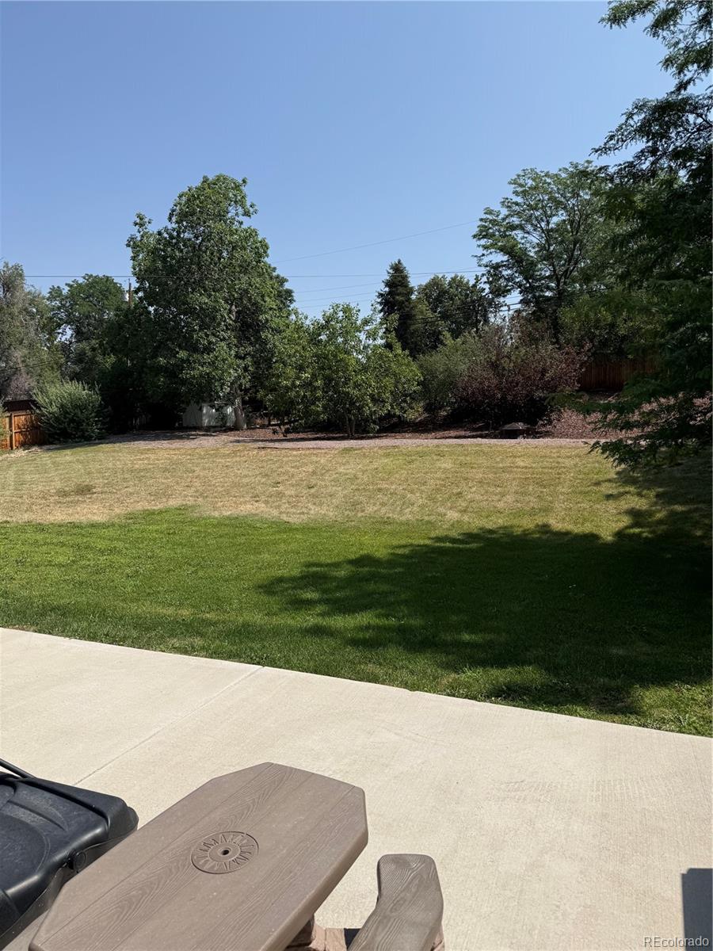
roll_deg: -0.1
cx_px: 356
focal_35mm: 24
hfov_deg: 56.8
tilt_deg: -3.5
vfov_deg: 71.6
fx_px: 659
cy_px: 476
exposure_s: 1/6173
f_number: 1.78
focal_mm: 6.76
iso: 80
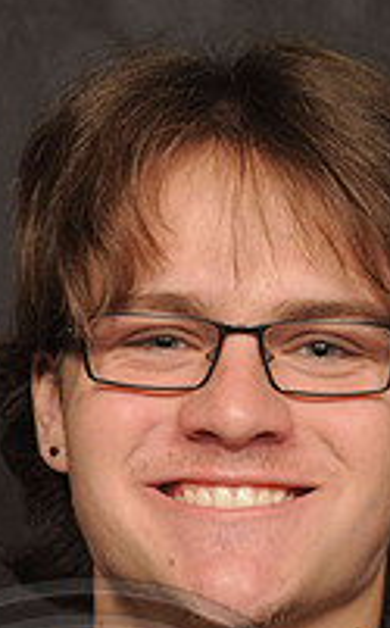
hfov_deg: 4.8
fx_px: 4676
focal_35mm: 274
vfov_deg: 7.7
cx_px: 220
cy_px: 478
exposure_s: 1/60
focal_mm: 80
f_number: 6.3
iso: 200
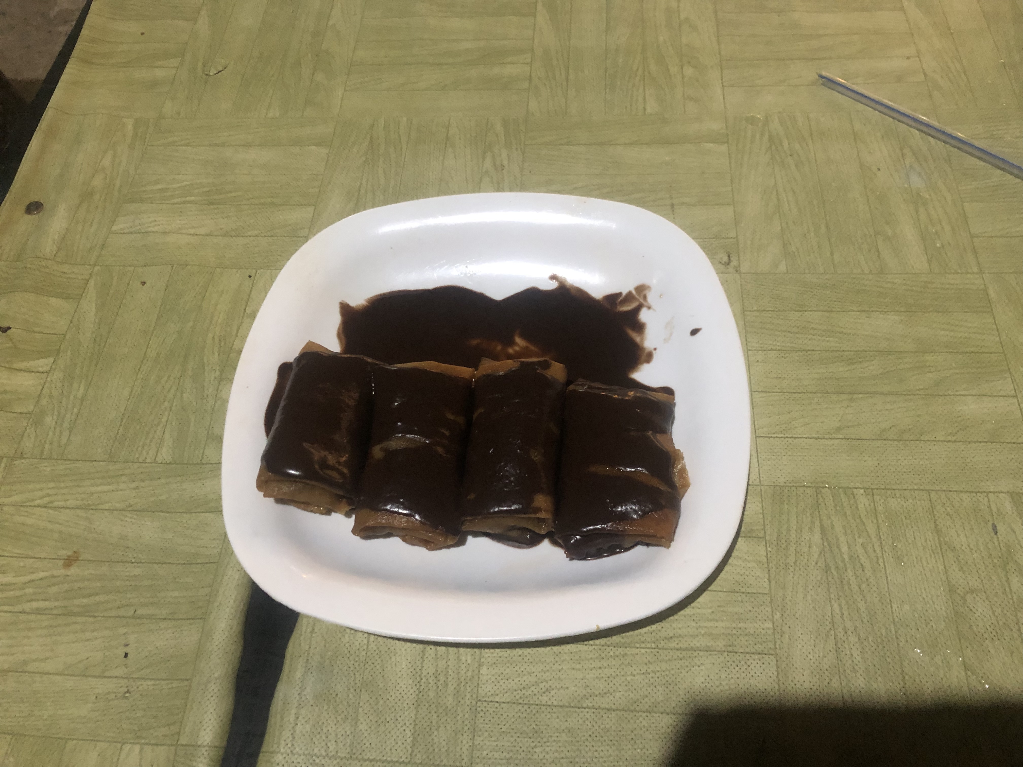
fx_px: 827
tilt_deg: -56.7
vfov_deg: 49.7
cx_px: 512
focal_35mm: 28
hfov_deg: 63.4
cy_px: 384
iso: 100
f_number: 1.8
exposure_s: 1/7
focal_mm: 4
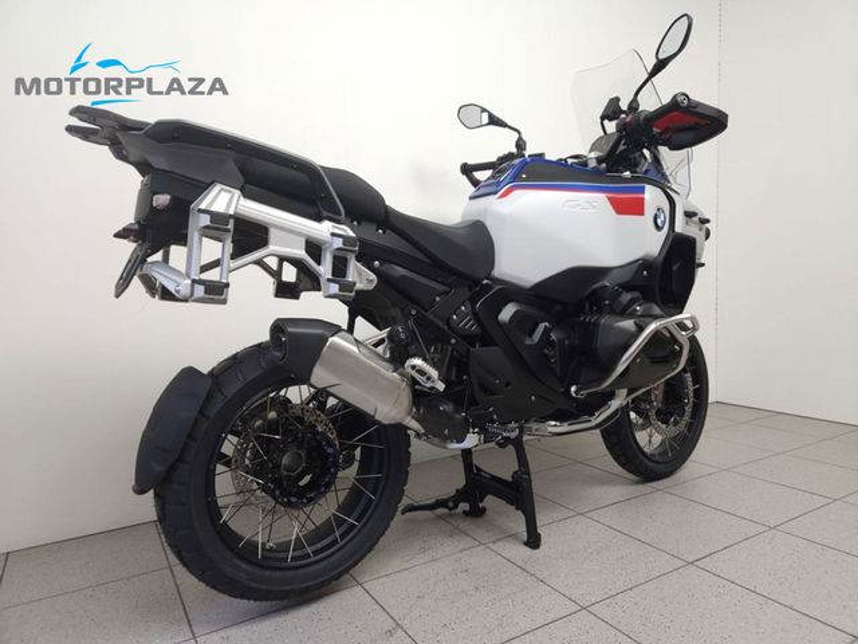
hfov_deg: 73.9
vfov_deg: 58.9
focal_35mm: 23
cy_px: 322
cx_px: 429
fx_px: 570
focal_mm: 5.4
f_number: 1.8
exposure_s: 1/50
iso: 100
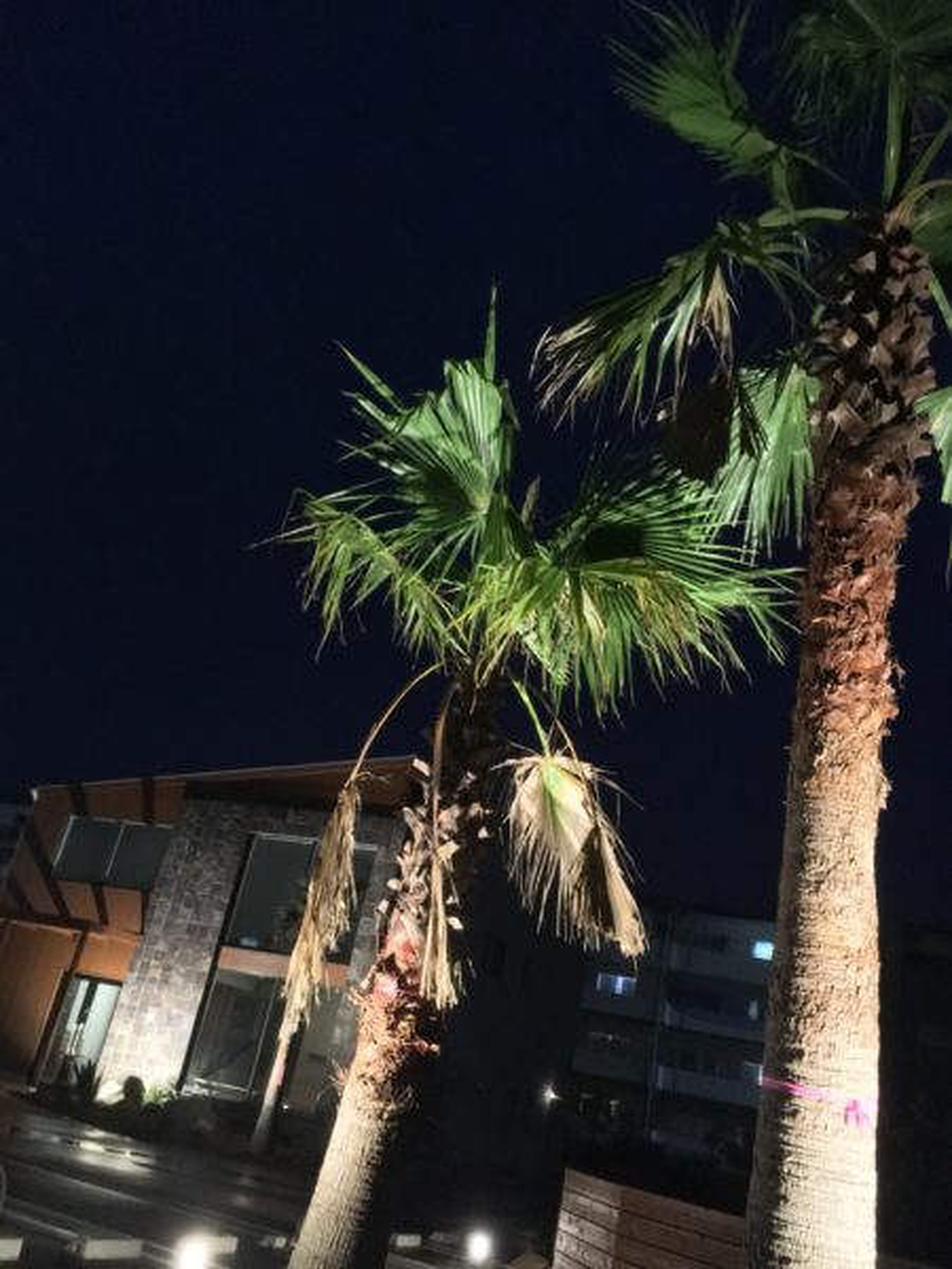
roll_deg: -12.1
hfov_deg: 48.2
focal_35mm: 29
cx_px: 476
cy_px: 634
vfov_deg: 61.7
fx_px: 1063
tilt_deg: +24.0
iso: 400
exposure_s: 1/15
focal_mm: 4.15
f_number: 2.2
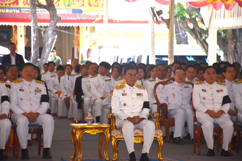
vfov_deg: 7.5
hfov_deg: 11.2
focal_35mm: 183
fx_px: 1230
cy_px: 80
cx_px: 121
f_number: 5.6
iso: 800
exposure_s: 1/60
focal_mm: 122
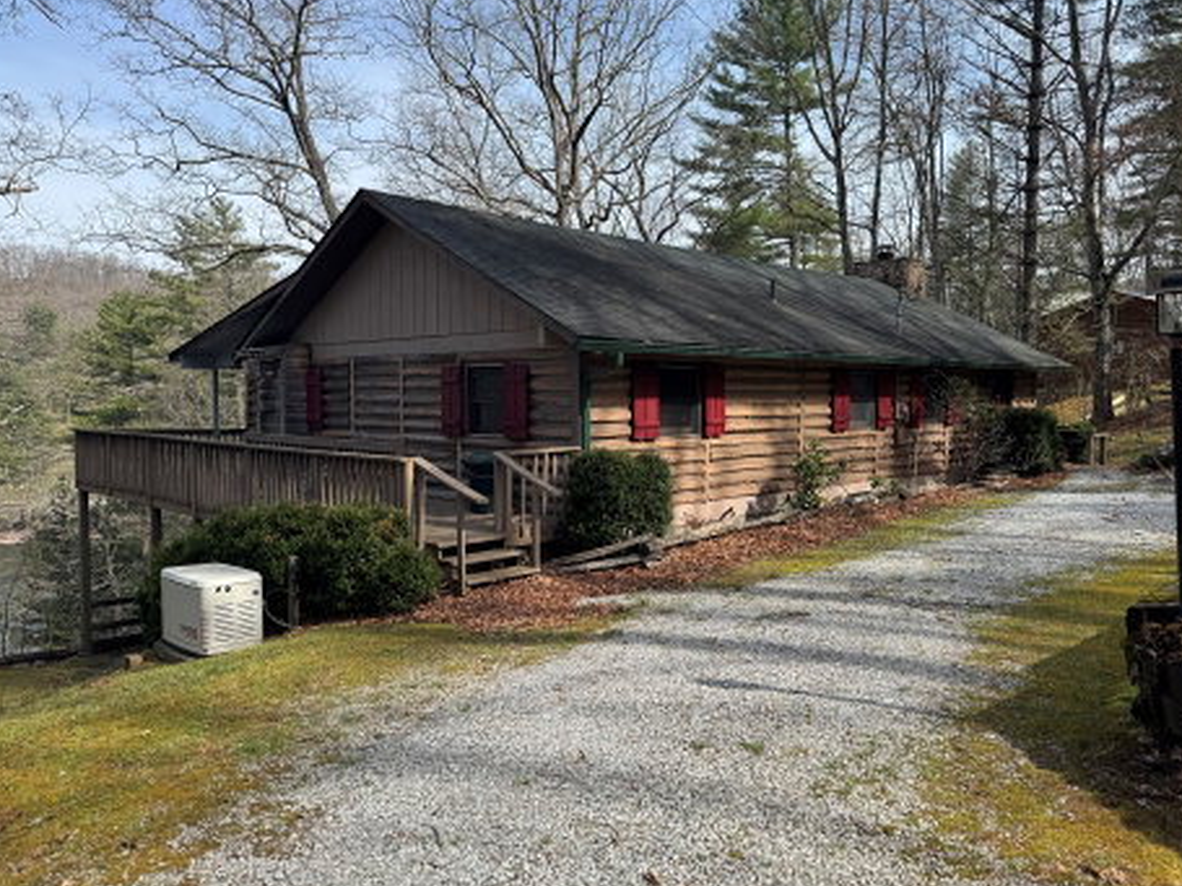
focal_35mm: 27
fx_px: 922
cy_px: 437
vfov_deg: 51.3
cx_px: 639
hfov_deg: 65.2
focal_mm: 6.76
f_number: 1.78
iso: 80
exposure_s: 1/2174
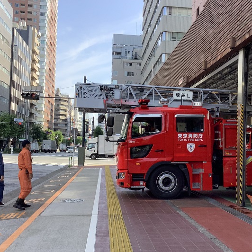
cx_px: 150
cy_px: 133
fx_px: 346
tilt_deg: +2.7
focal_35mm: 42
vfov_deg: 40.0
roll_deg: -1.3
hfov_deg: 39.9
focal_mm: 3.3
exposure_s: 1/306
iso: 25
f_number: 2.4
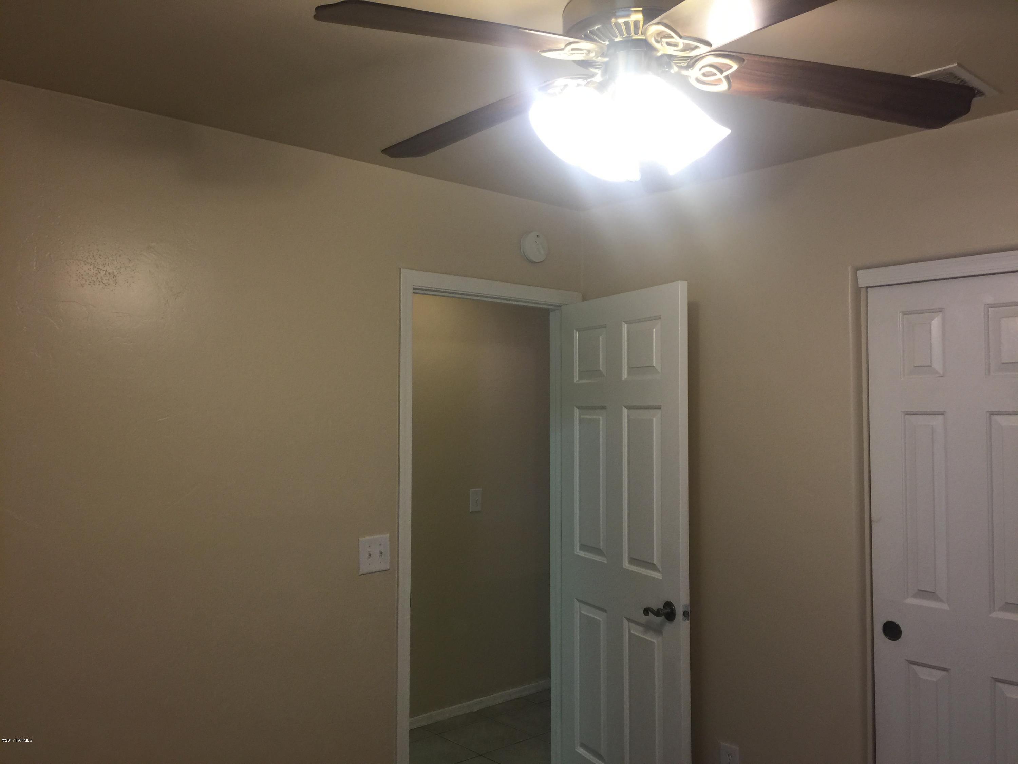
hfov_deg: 61.7
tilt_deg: +4.2
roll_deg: -1.7
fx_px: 853
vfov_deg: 48.2
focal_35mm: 29
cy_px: 382
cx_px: 509
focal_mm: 4.15
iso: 40
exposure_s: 1/30
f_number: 2.2
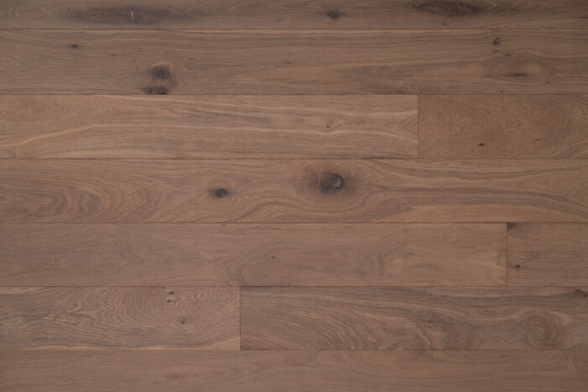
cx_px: 294
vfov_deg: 18.2
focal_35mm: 75
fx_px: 1225
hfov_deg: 27.0
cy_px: 196
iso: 100
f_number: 6.3
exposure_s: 1/160
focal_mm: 75
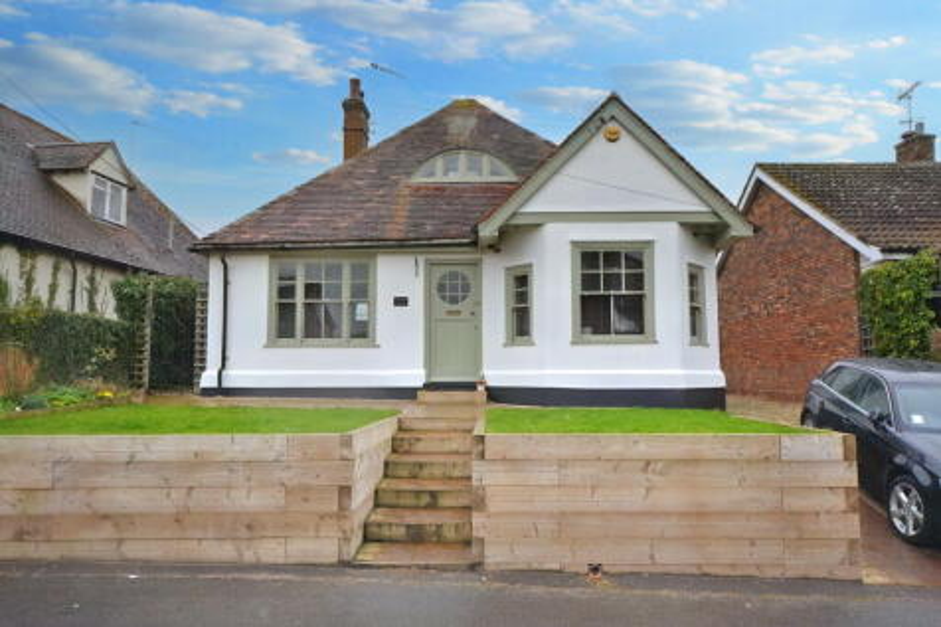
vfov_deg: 47.9
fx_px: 705
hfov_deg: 67.4
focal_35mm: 27
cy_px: 314
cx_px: 470
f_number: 5.3
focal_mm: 18
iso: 800
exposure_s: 1/800
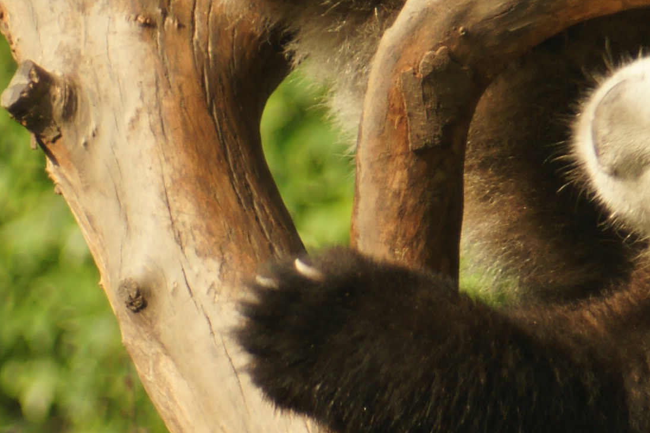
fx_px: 14262
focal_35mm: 790
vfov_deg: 1.7
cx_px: 712
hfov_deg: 2.6
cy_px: 102
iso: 200
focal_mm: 135
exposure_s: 1/125
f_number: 5.6
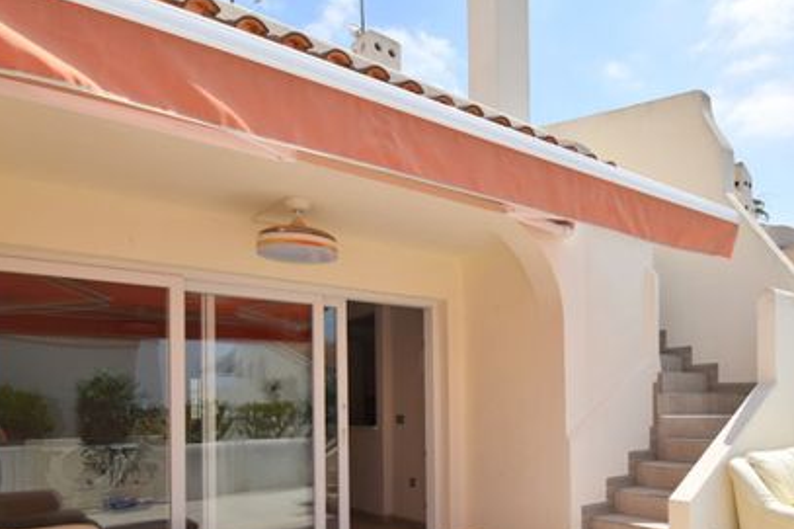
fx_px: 573
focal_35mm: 26
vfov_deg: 47.9
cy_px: 388
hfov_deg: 67.9
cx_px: 516
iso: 100
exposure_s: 1/320
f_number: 9
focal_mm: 10
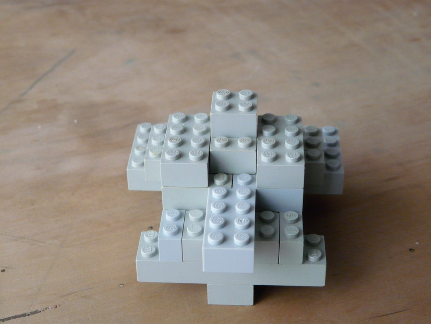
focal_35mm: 66
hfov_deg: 29.4
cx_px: 216
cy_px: 162
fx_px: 822
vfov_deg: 22.3
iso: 400
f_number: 3.2
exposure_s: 1/15
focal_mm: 10.8
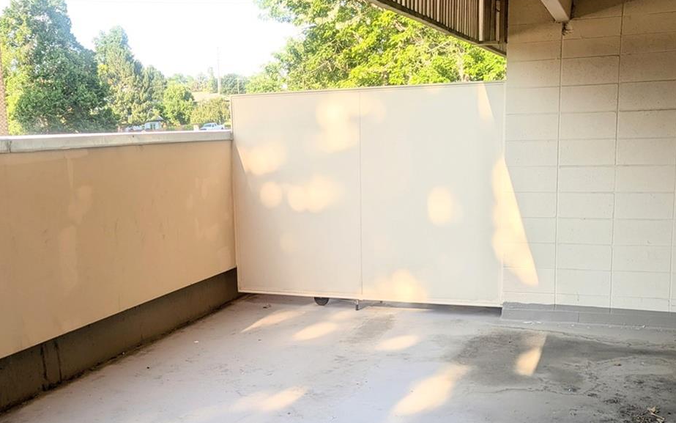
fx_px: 811
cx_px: 267
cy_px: 270
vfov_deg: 29.1
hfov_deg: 45.0
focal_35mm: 44
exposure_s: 1/315
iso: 35
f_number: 1.85
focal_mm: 6.81
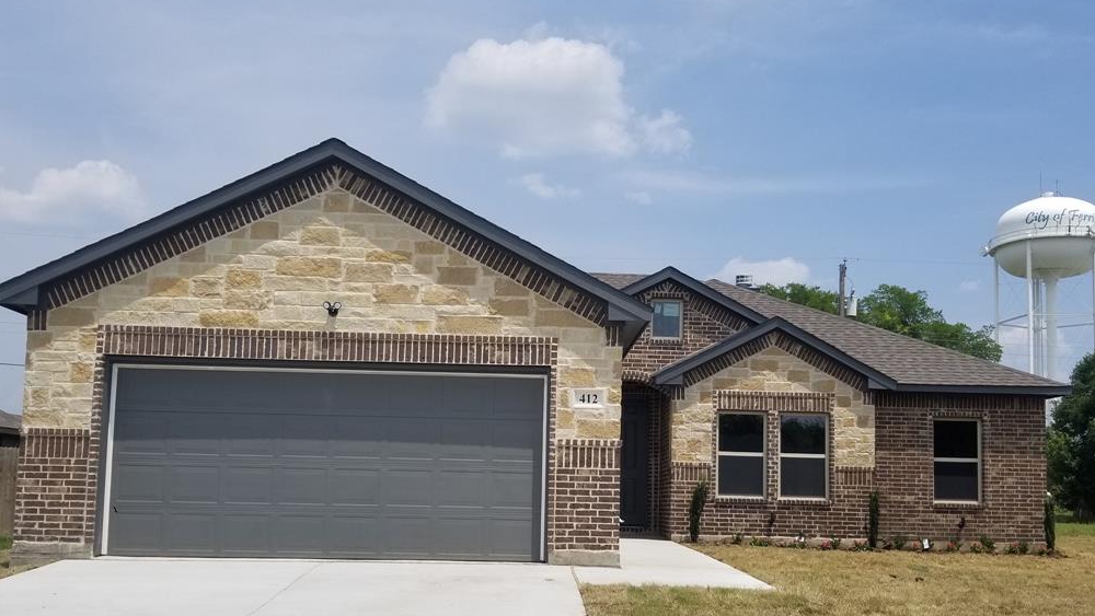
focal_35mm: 29
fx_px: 842
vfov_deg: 39.8
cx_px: 557
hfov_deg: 66.0
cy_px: 407
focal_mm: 4.3
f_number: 1.7
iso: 50
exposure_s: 1/4425
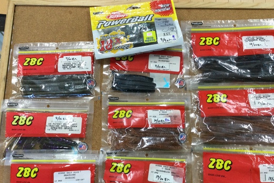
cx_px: 150
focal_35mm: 37
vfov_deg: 35.8
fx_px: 282
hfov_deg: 51.8
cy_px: 113
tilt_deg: -77.2
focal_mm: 3.3
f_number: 2.4
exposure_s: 1/30
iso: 32
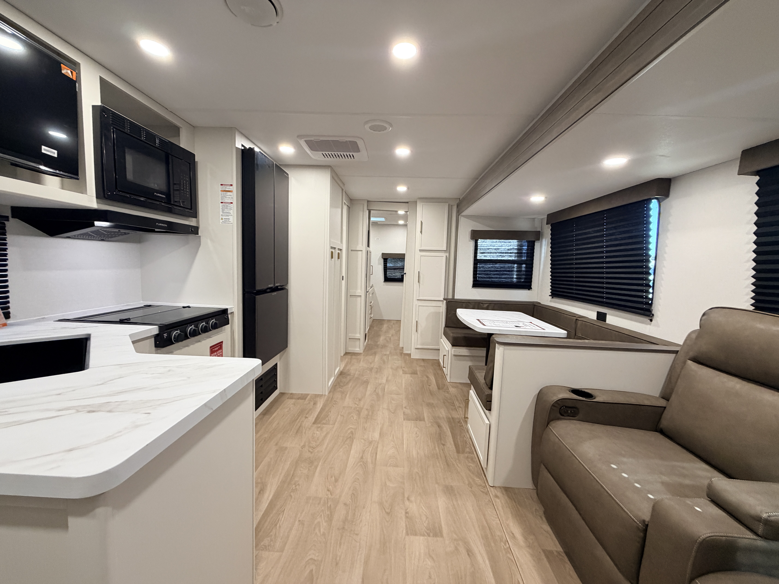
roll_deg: -1.4
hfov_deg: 102.1
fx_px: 315
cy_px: 292
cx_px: 390
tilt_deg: -3.8
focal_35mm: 14
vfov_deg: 85.7
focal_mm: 2.22
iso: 320
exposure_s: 1/61
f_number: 2.2
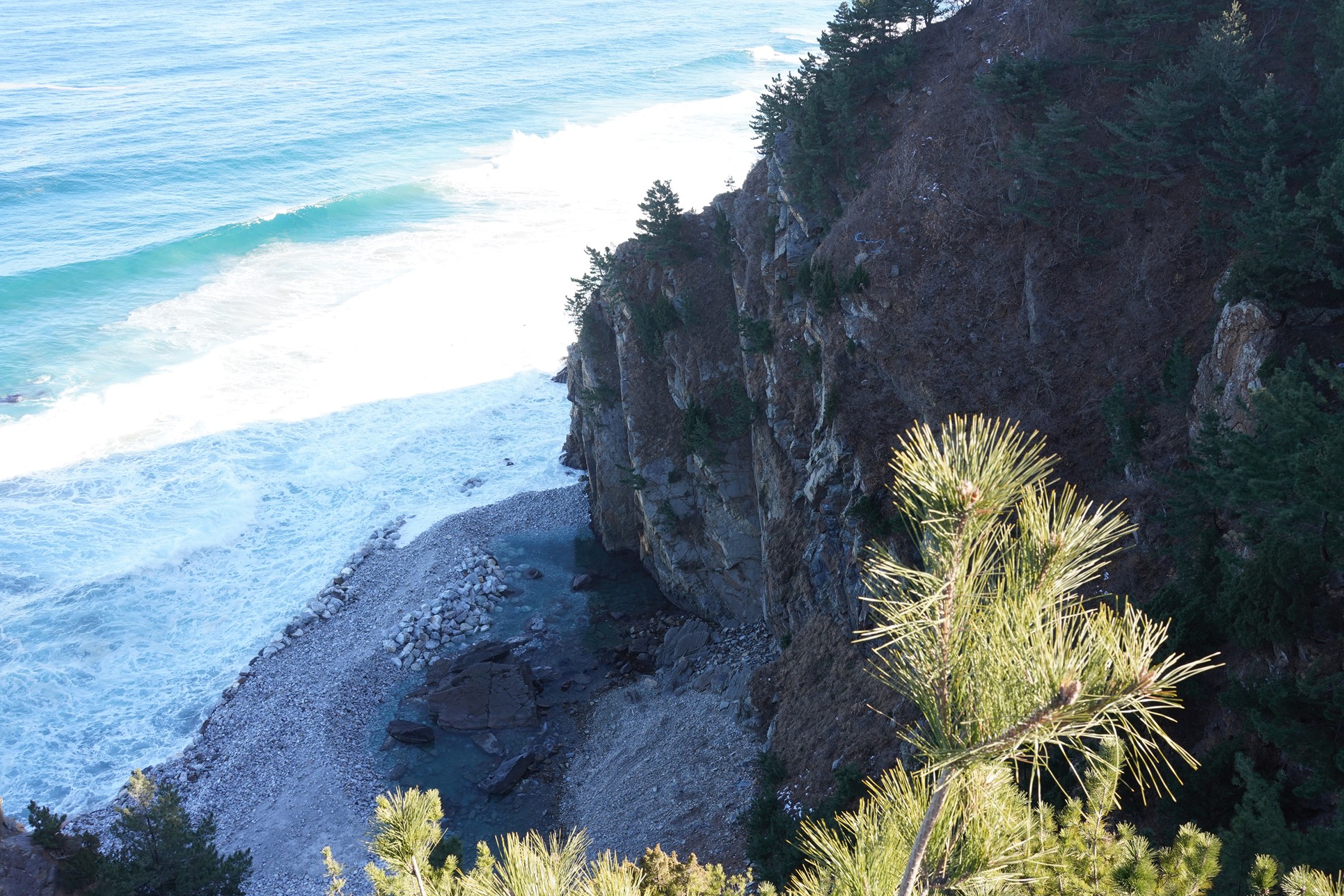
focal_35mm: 29
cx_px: 691
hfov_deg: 63.6
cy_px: 450
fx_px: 1083
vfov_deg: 45.0
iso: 400
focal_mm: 28
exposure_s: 1/100
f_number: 11
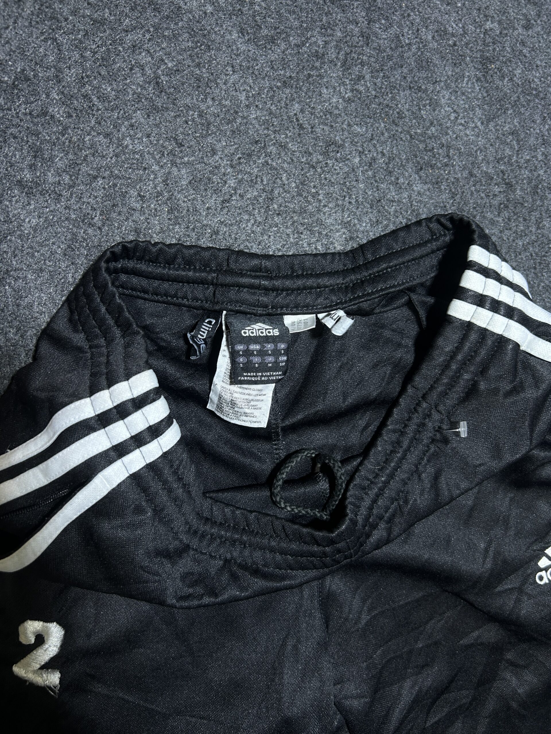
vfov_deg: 67.3
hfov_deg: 53.1
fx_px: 552
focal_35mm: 26
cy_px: 367
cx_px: 276
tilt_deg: -61.7
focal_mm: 5.7
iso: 80
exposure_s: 1/50
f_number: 1.5
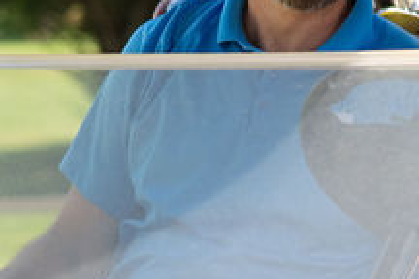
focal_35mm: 332
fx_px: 3864
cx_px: 279
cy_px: 251
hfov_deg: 6.2
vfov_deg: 4.1
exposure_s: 1/1600
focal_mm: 70
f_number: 2.8
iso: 400
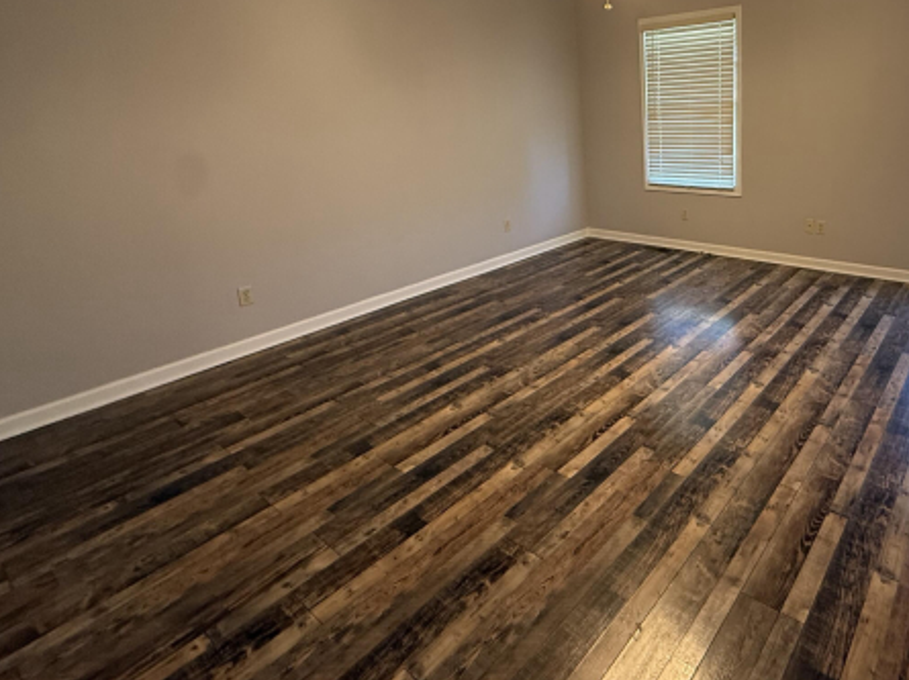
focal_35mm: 21
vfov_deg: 61.7
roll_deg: +2.1
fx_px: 551
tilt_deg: -13.5
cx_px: 663
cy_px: 223
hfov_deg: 74.3
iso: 320
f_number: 2.2
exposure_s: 1/60
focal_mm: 2.22
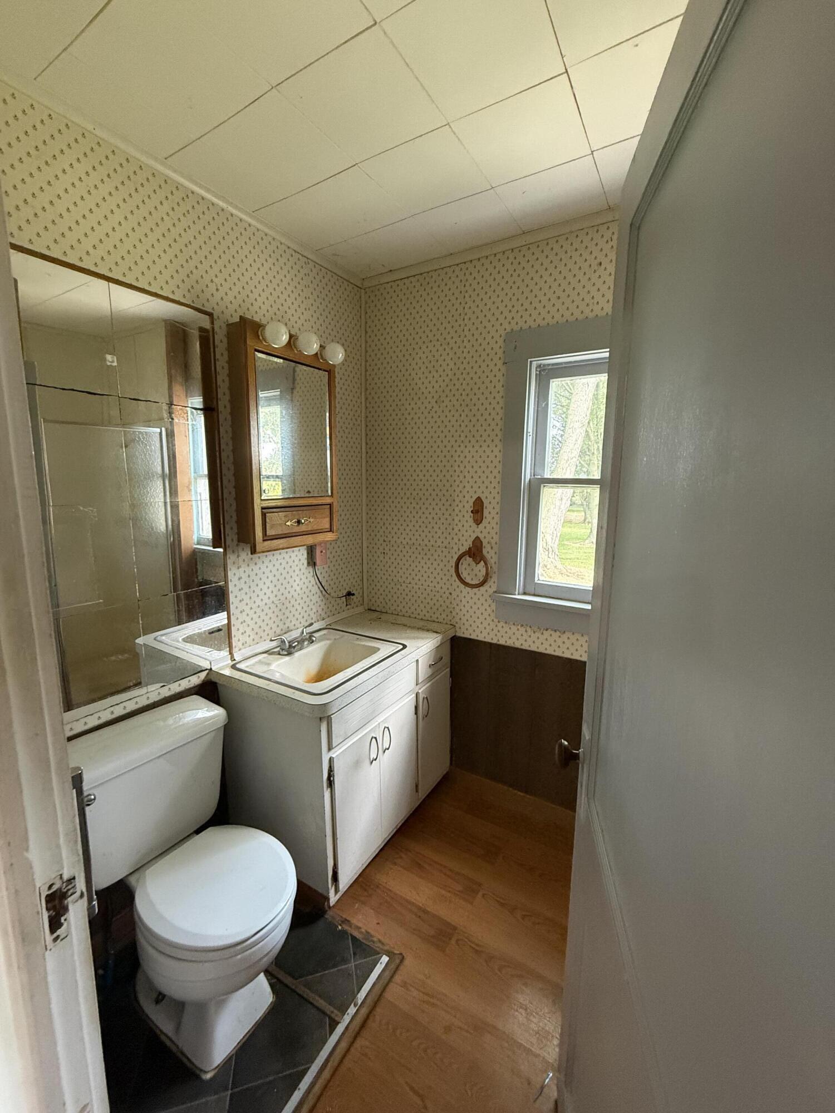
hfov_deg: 85.7
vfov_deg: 102.1
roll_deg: -0.8
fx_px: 450
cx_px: 418
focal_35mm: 14
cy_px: 556
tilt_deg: -7.9
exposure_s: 1/60
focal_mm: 2.22
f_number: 2.2
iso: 500
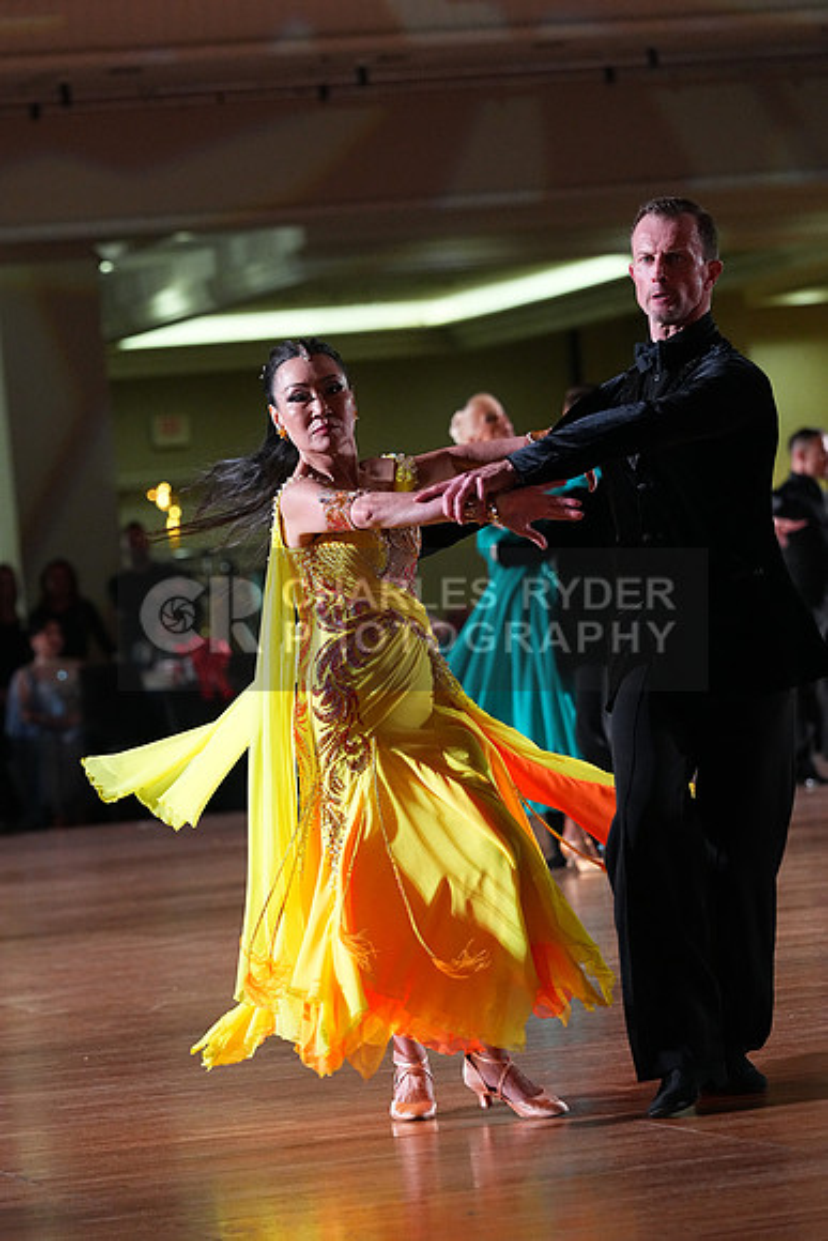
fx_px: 5551
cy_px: 620
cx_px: 414
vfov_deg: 12.8
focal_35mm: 161
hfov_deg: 8.5
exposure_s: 1/400
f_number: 5
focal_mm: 161
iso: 6400
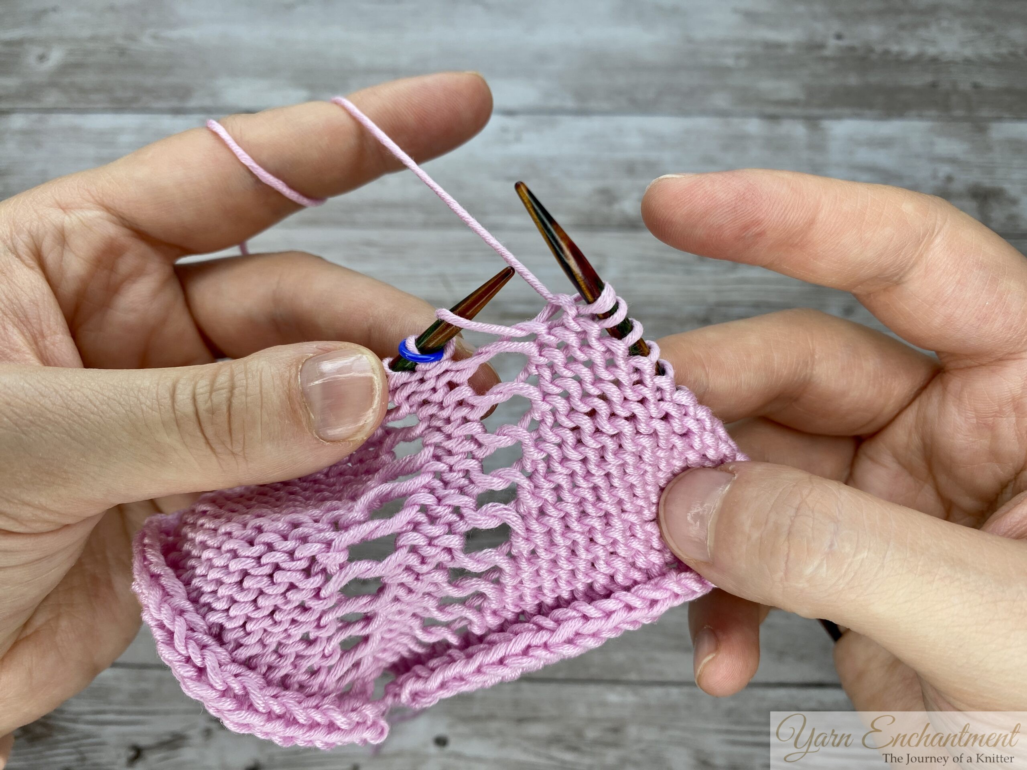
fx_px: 742
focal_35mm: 25
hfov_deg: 69.4
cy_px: 385
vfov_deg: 54.9
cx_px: 514
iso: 32
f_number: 1.8
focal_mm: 4.25
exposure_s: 1/122
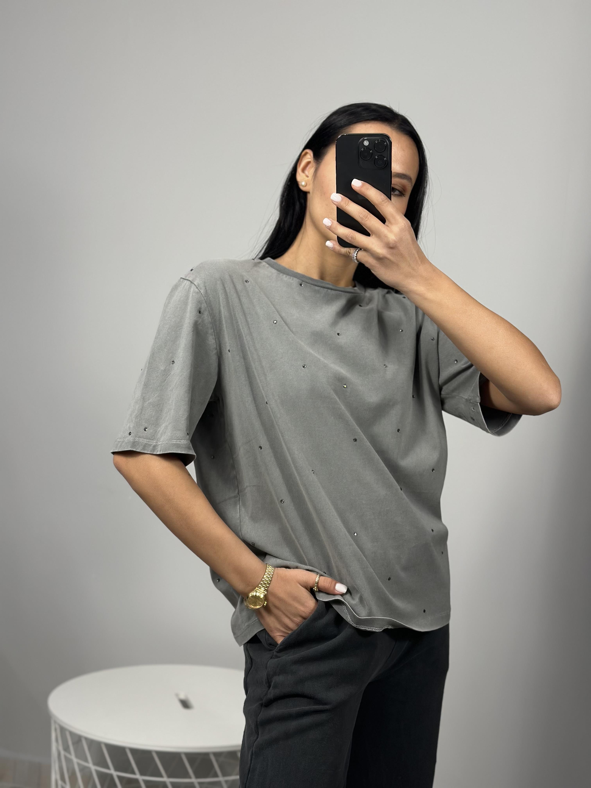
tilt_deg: -24.3
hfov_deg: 30.3
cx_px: 296
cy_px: 394
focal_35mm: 48
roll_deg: -3.9
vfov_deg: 39.7
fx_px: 1093
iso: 100
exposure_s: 1/100
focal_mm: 6.86
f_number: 1.78
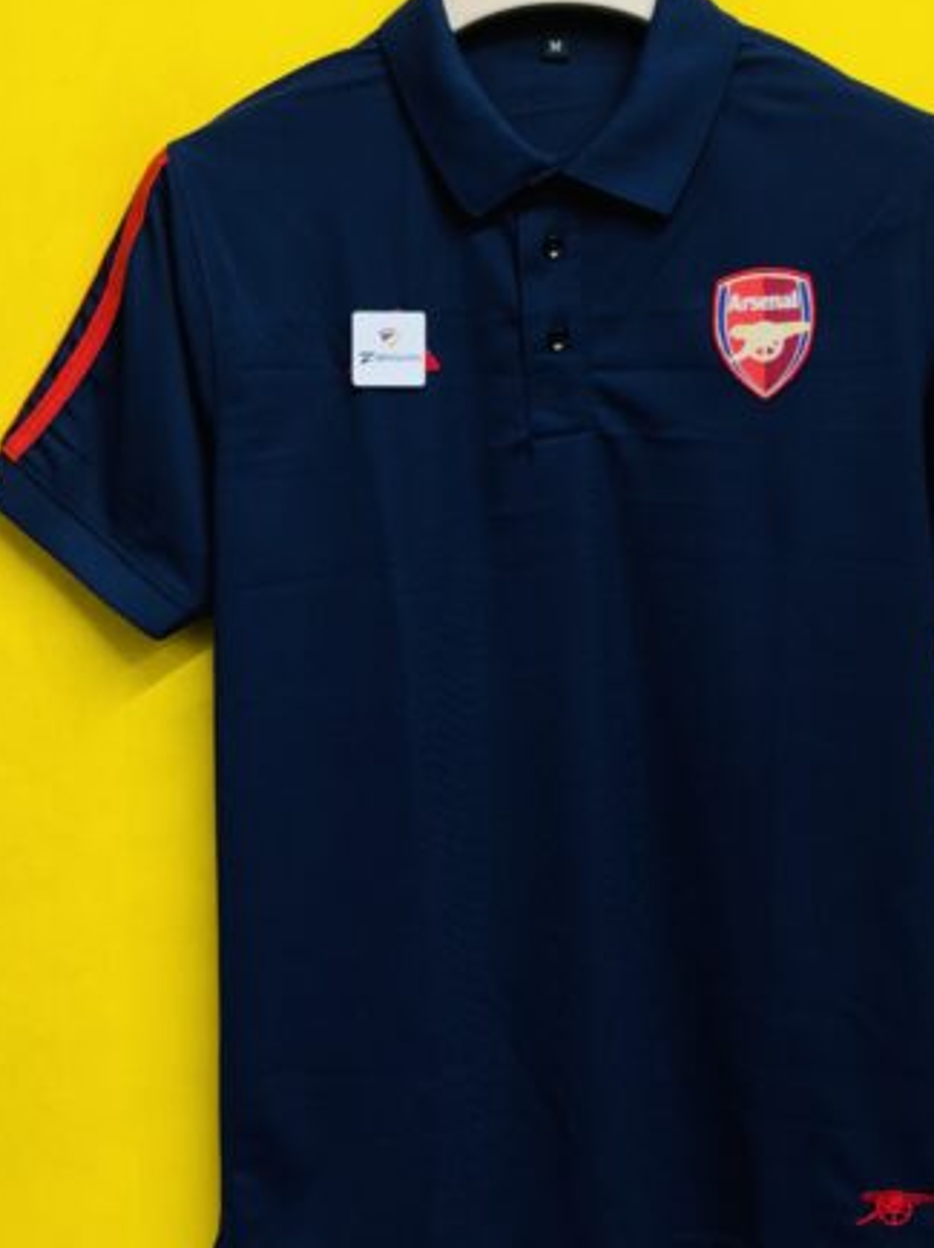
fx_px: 2881
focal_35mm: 80
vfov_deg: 24.4
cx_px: 563
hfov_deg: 18.4
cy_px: 758
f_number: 1.6
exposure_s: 1/50
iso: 32
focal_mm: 5.96
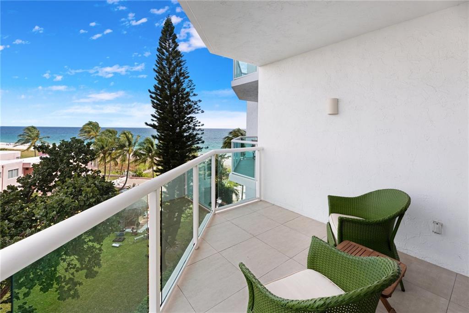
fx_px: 182
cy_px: 156
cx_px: 234
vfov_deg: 81.2
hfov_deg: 104.2
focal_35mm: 14
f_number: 7.1
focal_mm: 14
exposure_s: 1/80
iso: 200
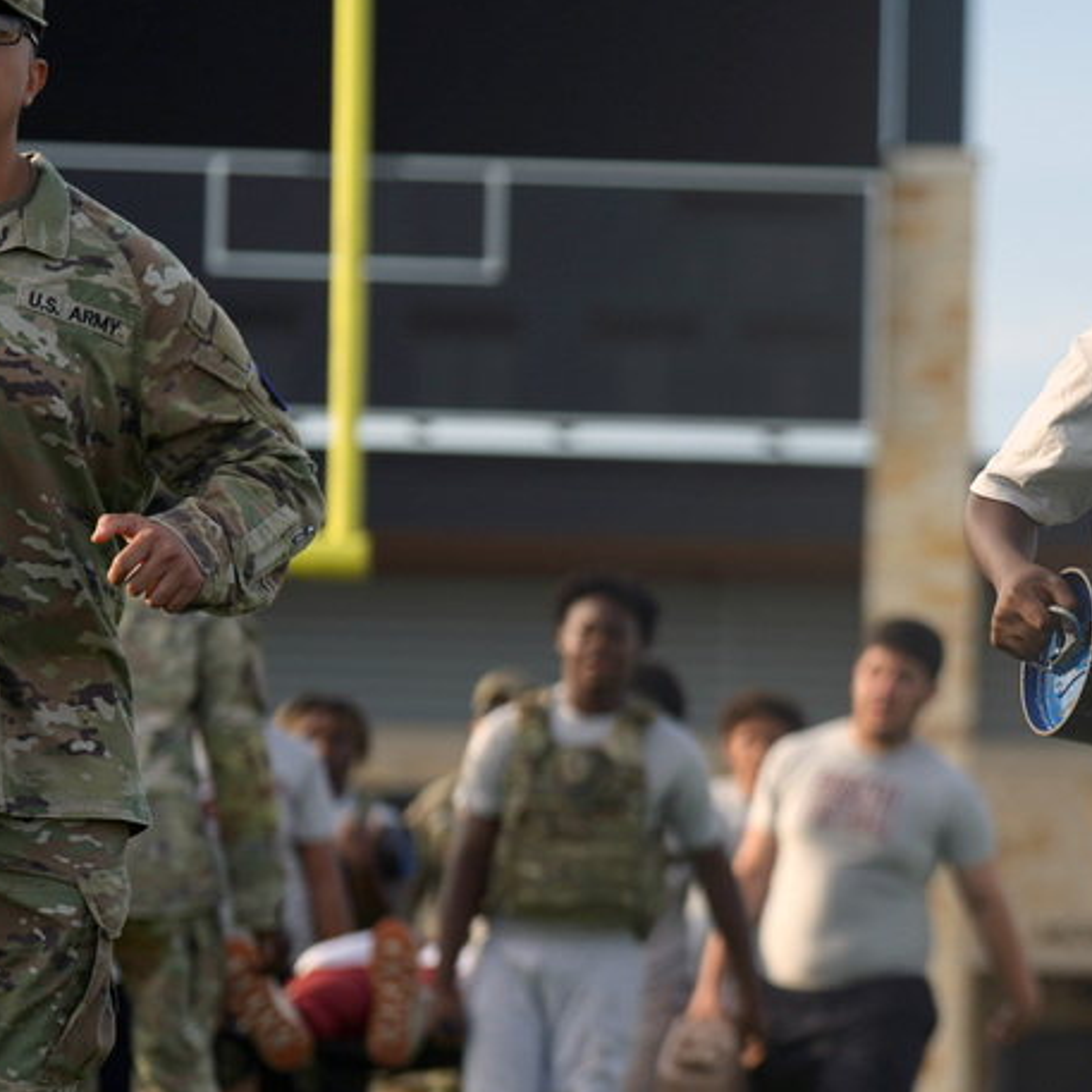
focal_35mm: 183
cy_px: 730
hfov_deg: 9.5
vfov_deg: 9.5
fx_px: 6531
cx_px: 1192
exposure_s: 1/1449
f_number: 2.8
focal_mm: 96
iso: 64
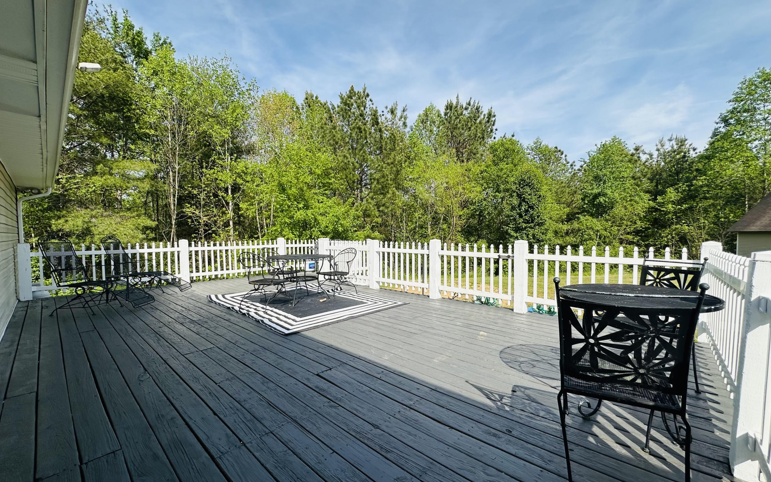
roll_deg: +0.5
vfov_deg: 74.8
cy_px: 247
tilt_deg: -2.1
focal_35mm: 15
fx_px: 315
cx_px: 388
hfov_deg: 101.5
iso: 40
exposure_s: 1/1887
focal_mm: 2.22
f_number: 2.2
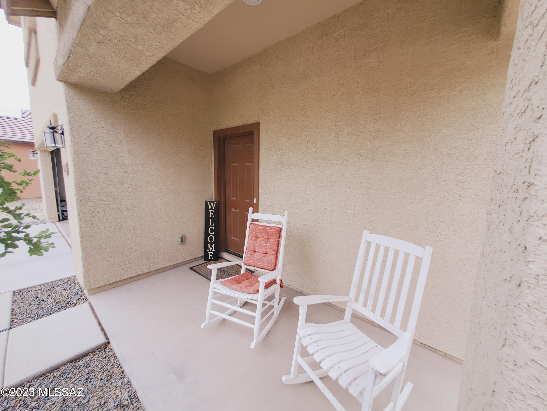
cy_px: 206
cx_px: 274
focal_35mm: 13
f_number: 2.2
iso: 50
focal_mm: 1.8
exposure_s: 1/178
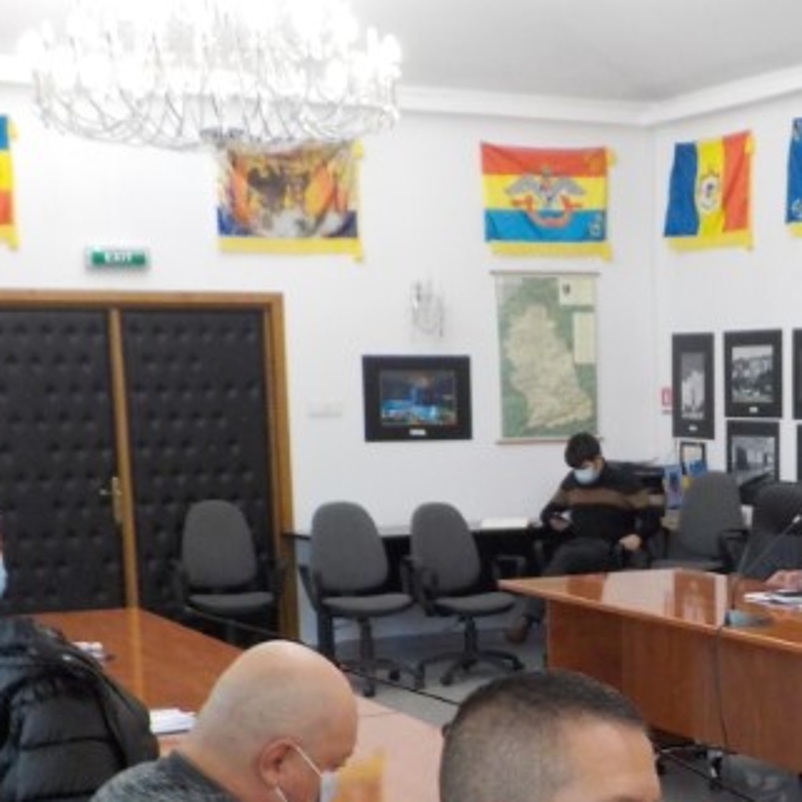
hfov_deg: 25.5
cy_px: 667
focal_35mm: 66
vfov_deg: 25.5
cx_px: 682
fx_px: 1730
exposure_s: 1/30
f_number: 3.3
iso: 320
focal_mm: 4.1
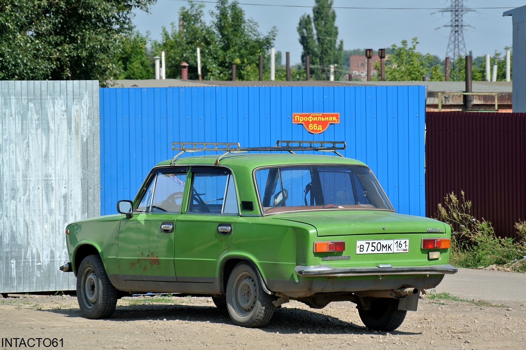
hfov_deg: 8.8
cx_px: 263
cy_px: 175
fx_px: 3403
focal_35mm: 233
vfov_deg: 5.9
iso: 100
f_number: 5
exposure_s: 1/640
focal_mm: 86.5
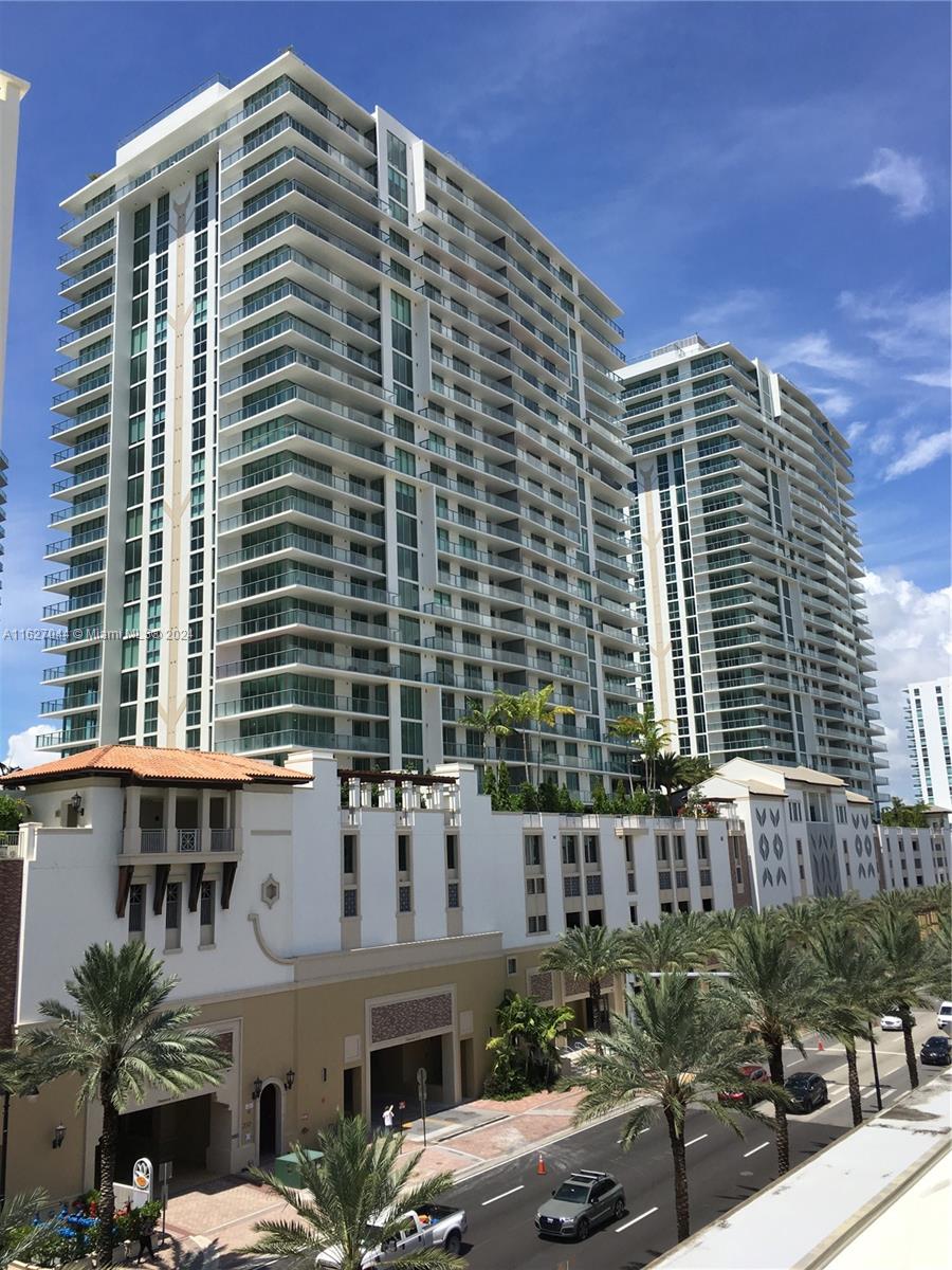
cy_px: 635
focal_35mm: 29
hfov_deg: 48.2
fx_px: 1063
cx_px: 476
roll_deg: +1.0
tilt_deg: +13.5
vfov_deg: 61.7
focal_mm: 4.15
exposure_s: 1/1923
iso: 25
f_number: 2.2
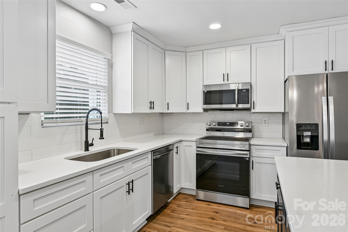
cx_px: 174
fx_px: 198
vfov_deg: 60.7
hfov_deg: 82.6
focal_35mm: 20
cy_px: 116
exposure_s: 1/20
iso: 200
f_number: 8
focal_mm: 20.5
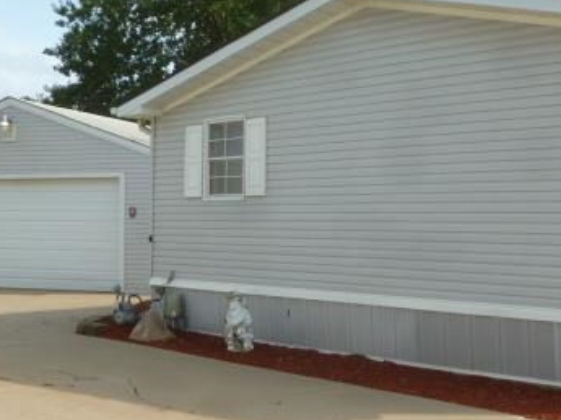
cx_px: 345
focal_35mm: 52
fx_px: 842
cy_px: 192
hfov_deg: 36.7
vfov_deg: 28.0
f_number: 3.3
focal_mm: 5
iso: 100
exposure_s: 1/800
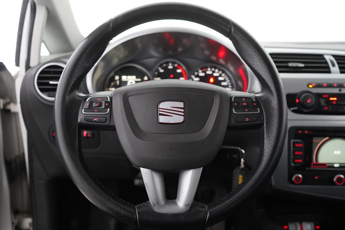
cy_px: 115
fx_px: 316
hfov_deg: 57.2
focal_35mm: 33
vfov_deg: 40.0
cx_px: 172
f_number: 4
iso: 8000
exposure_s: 1/60
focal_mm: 33
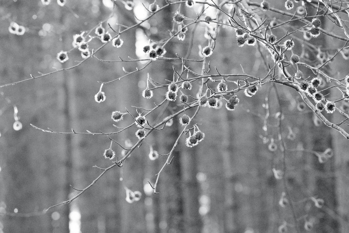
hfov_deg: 12.5
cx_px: 174
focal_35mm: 164
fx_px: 1590
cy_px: 116
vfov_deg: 8.4
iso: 10000
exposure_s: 1/320
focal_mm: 109.5
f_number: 6.4
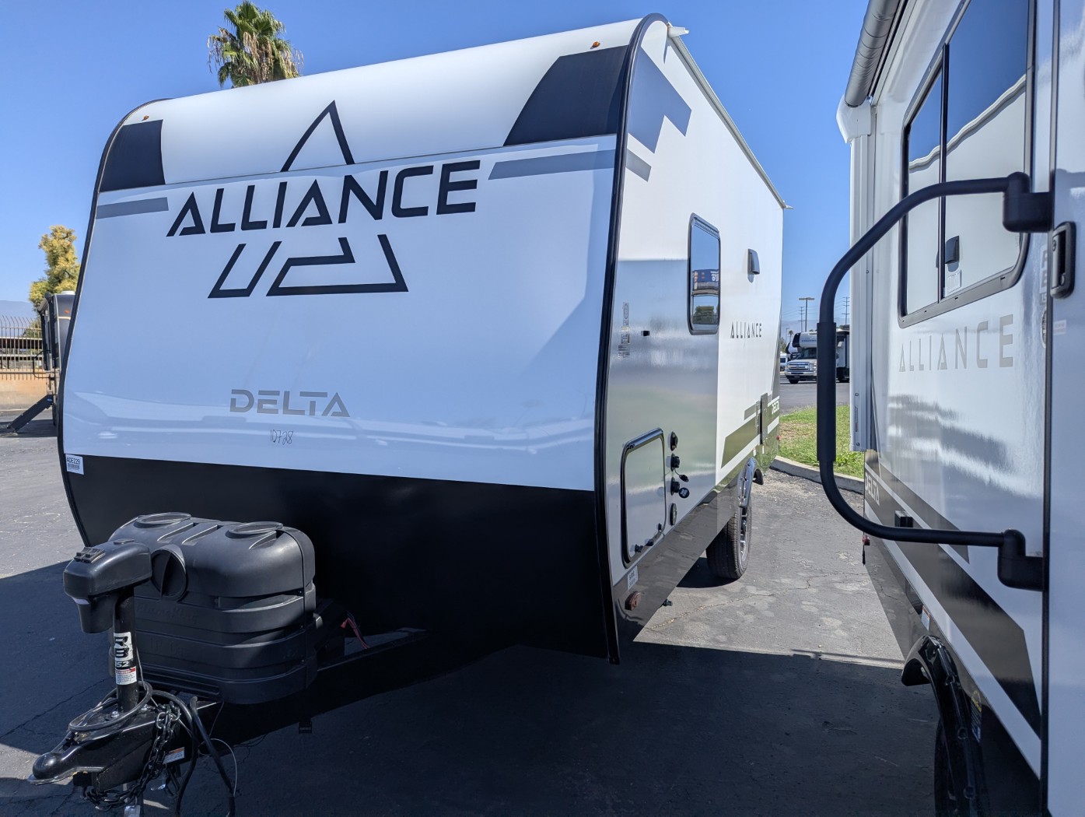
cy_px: 408
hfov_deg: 71.5
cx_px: 542
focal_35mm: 24
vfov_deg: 56.9
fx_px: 753
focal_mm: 6.81
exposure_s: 1/2762
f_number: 1.85
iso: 48
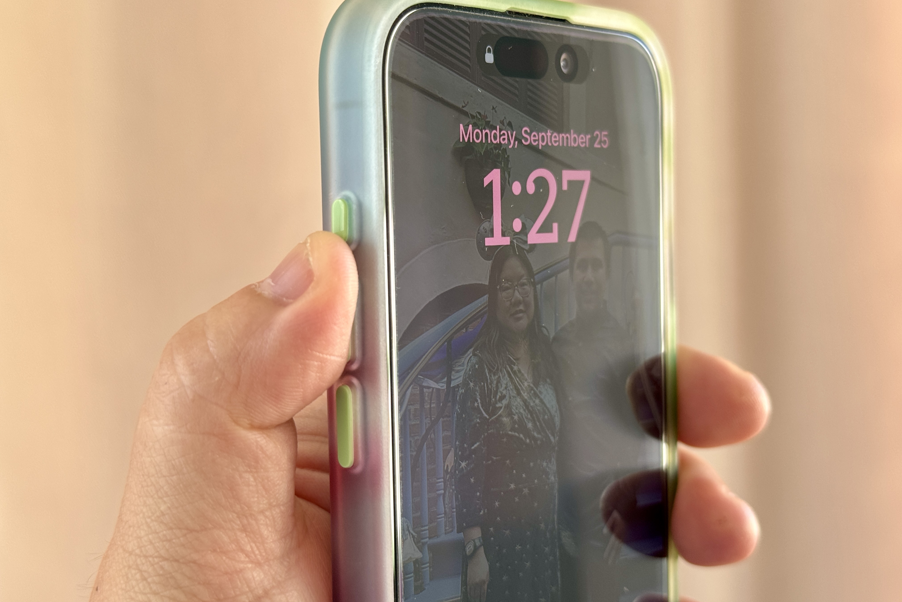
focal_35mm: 50
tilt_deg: -7.3
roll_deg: +1.0
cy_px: 296
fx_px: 1253
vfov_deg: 27.0
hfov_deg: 39.6
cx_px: 451
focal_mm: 6.86
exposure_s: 1/77
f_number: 1.78
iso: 100
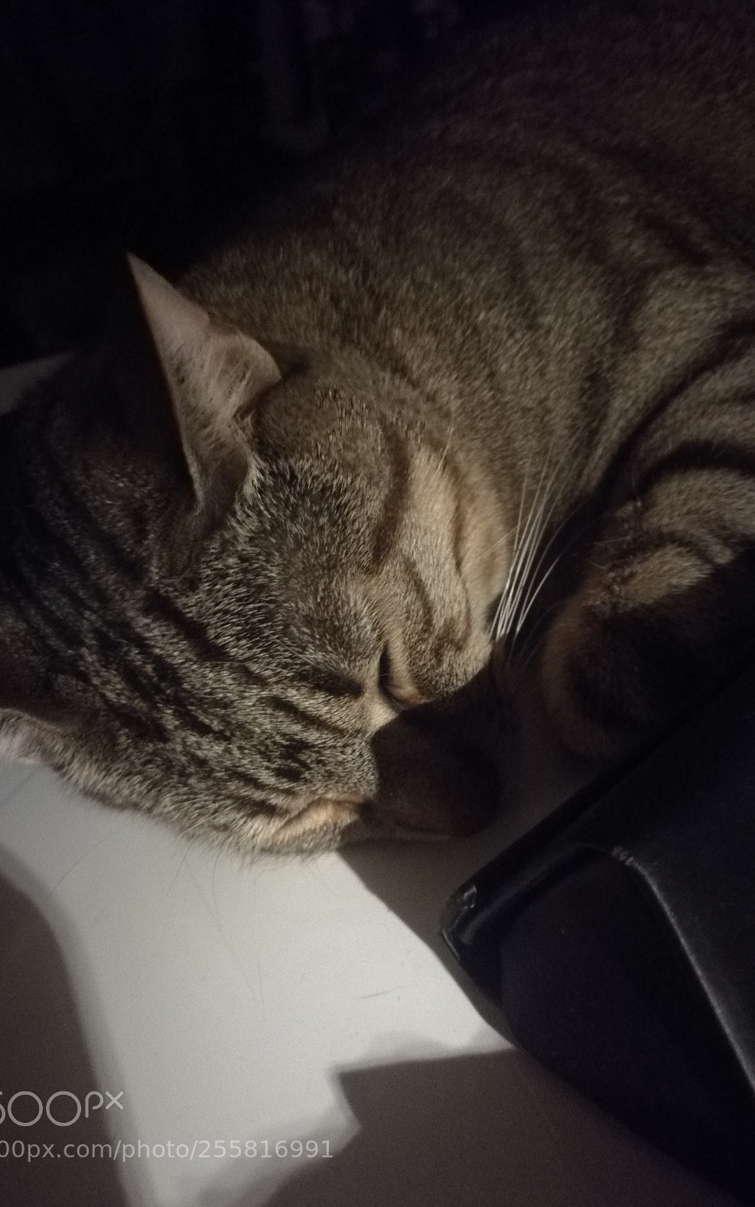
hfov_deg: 43.1
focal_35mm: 29
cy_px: 598
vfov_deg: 64.6
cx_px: 392
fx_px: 955
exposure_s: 1/4
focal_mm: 4.04
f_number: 2
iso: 1000
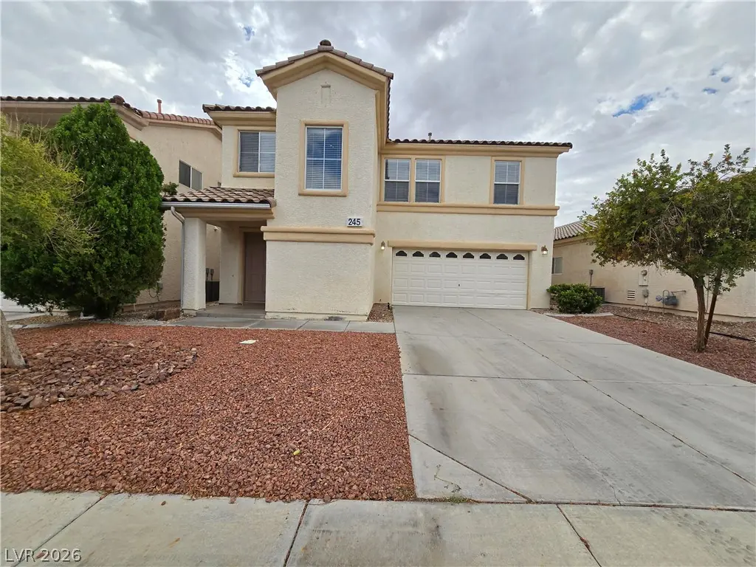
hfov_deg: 106.2
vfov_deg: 89.9
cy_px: 284
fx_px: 284
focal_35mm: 13
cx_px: 378
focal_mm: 2.2
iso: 50
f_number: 2.2
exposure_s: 1/2497
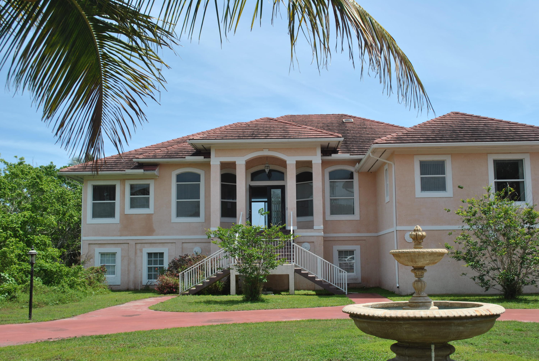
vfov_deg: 34.3
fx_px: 585
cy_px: 180
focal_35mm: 39
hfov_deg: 49.5
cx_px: 270
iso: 100
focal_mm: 26
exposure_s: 1/250
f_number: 8
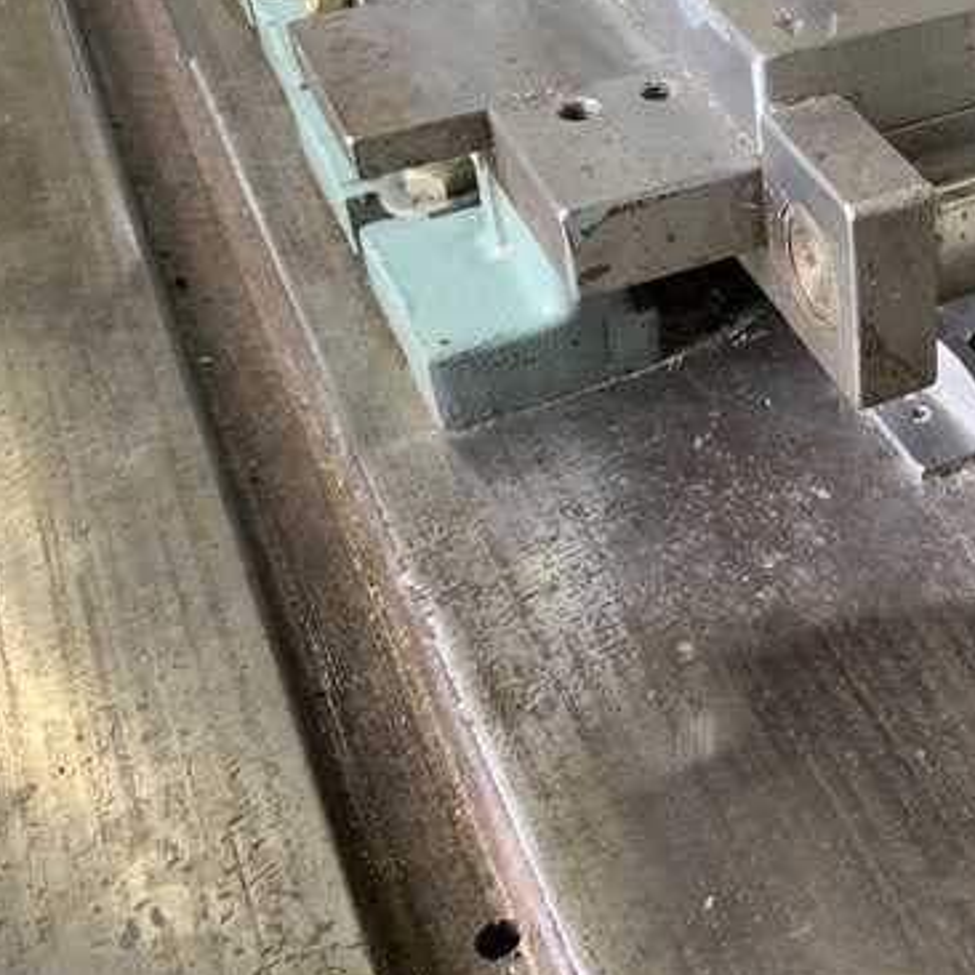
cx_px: 1007
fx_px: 1785
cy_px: 274
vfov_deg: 30.2
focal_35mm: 56
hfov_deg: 28.4
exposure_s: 1/60
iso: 50
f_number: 1.8
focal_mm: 3
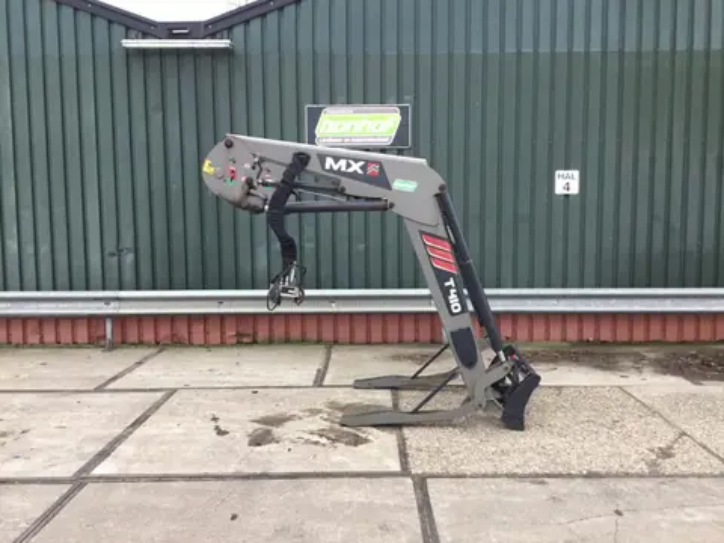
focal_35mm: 31
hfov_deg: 58.4
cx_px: 362
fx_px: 648
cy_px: 272
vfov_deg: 45.4
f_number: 2.4
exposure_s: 1/100
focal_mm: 3.3
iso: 40
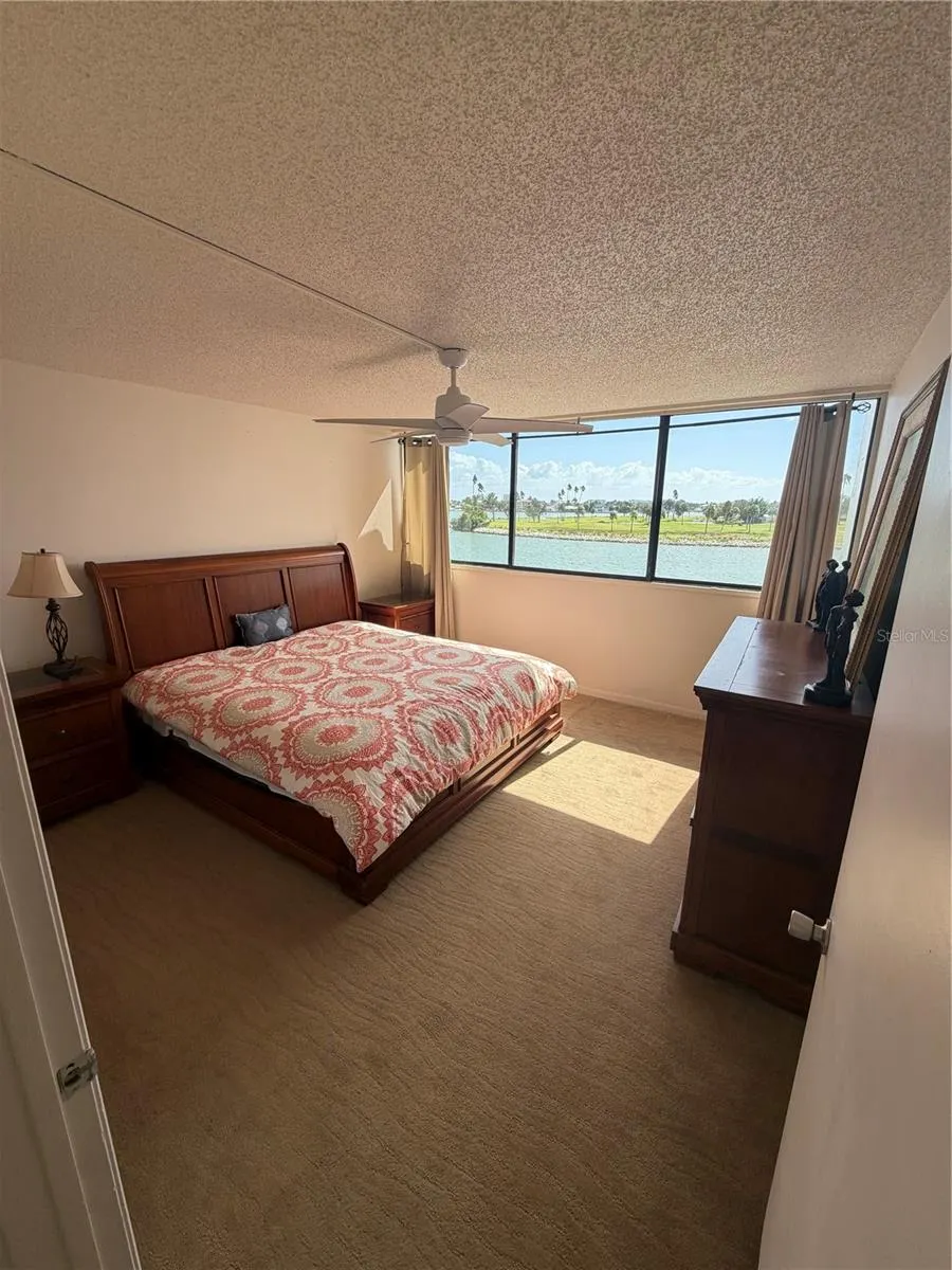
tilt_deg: -13.5
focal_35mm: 14
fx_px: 513
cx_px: 476
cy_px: 635
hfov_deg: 85.7
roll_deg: -0.4
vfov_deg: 102.1
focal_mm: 2.22
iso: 50
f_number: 2.2
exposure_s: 1/225
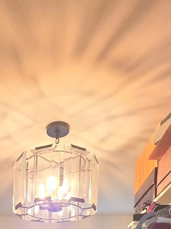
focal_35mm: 43
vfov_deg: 29.1
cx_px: 16
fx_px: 283
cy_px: 336
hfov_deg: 31.9
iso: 500
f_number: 1.9
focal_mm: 2.2
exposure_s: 1/60
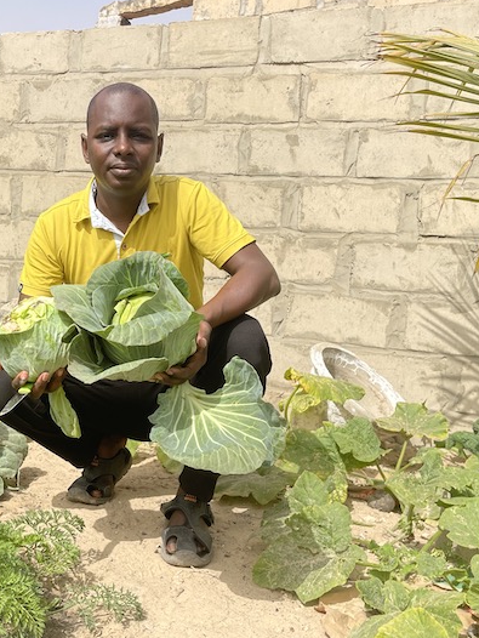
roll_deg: -4.4
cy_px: 307
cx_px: 103
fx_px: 701
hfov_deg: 36.6
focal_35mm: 38
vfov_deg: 48.9
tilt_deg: -5.7
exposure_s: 1/3344
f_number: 1.6
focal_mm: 5.1
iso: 32
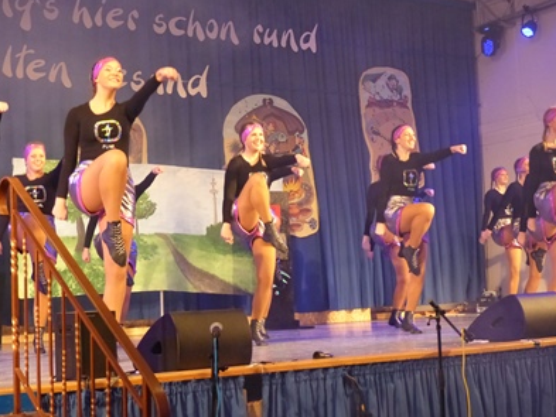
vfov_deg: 24.4
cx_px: 277
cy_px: 206
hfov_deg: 32.2
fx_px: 964
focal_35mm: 60
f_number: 2.8
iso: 800
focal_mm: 10.5
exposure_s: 1/80
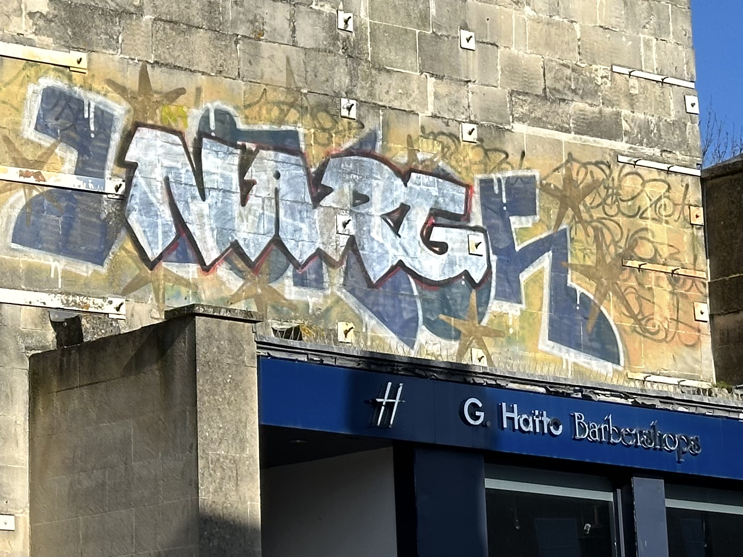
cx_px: 19
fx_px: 2747
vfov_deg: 11.6
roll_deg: +0.1
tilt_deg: +12.7
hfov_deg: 15.2
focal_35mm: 128
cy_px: 245
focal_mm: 6.86
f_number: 1.78
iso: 64
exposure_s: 1/5263
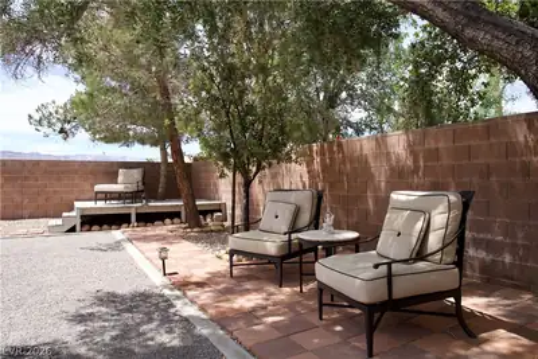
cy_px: 180
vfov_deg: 53.2
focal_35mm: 24
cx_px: 269
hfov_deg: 73.7
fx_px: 359
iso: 100
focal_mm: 16
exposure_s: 1/320
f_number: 4.5
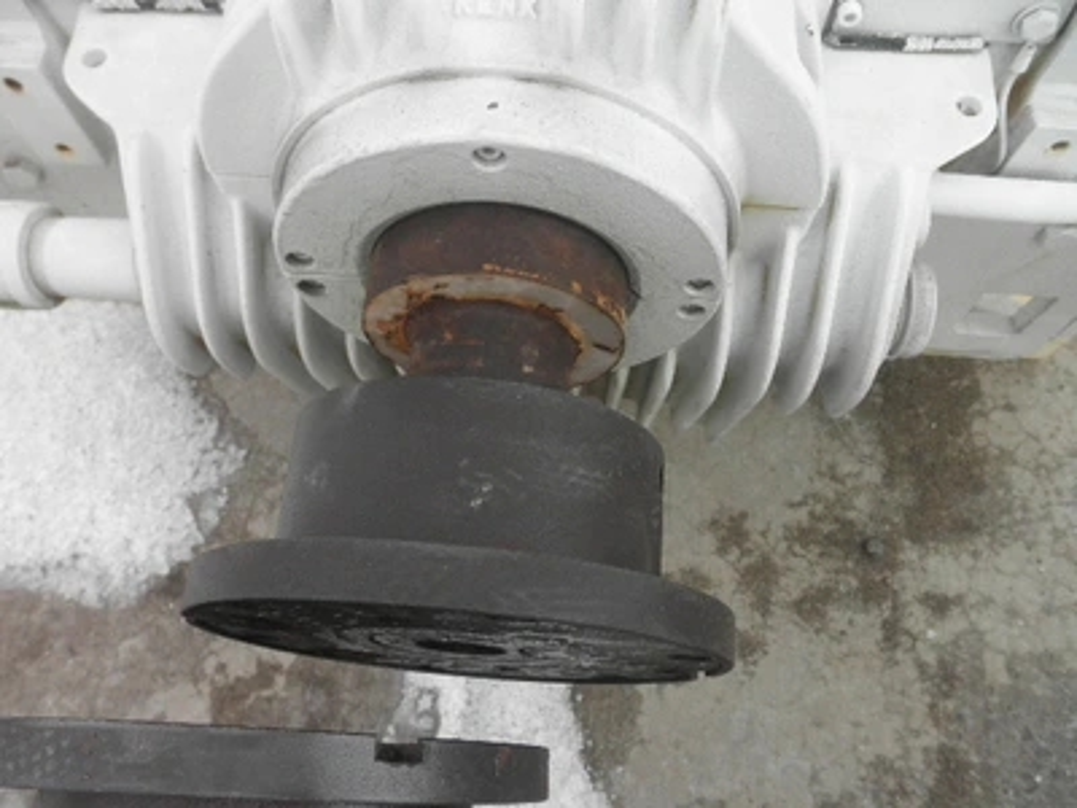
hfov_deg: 63.4
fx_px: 871
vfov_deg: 49.7
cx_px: 538
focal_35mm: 28
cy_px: 404
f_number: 3
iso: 64
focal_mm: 5
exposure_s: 1/250
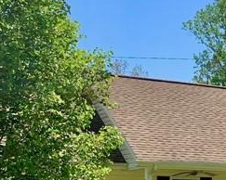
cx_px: 362
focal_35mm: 107
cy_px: 170
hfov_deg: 16.1
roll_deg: -1.5
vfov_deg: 14.2
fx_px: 715
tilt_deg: +4.3
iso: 25
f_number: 1.8
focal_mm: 4.25
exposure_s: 1/1953
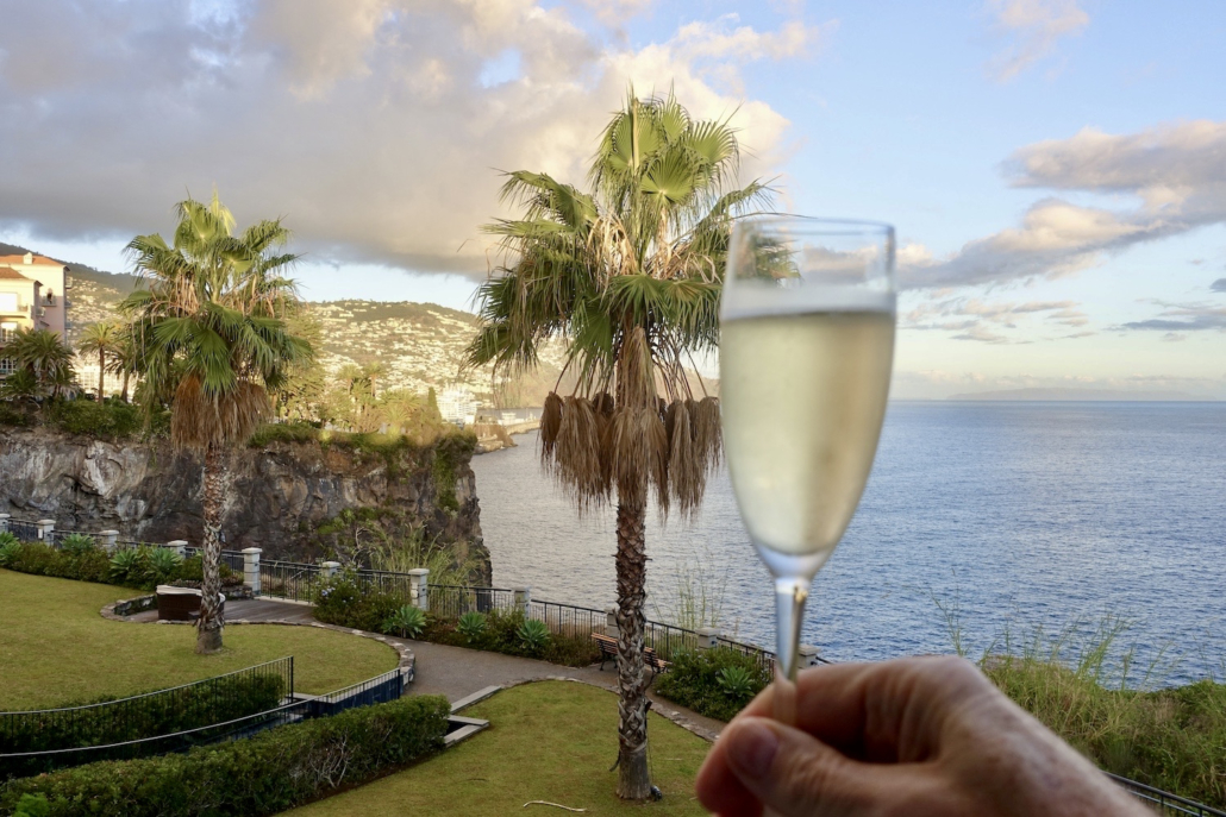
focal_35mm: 30
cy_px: 408
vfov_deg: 43.6
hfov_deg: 61.9
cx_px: 613
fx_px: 1022
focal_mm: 10.89
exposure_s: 1/80
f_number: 5.6
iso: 125
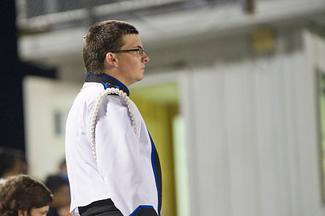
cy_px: 126
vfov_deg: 3.4
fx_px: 3608
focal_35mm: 400
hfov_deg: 5.2
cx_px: 110
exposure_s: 1/125
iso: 4000
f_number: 4
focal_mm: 280
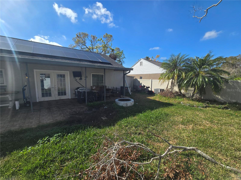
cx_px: 120
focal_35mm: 13
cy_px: 90
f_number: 2.2
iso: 50
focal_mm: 2.2
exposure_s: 1/1941
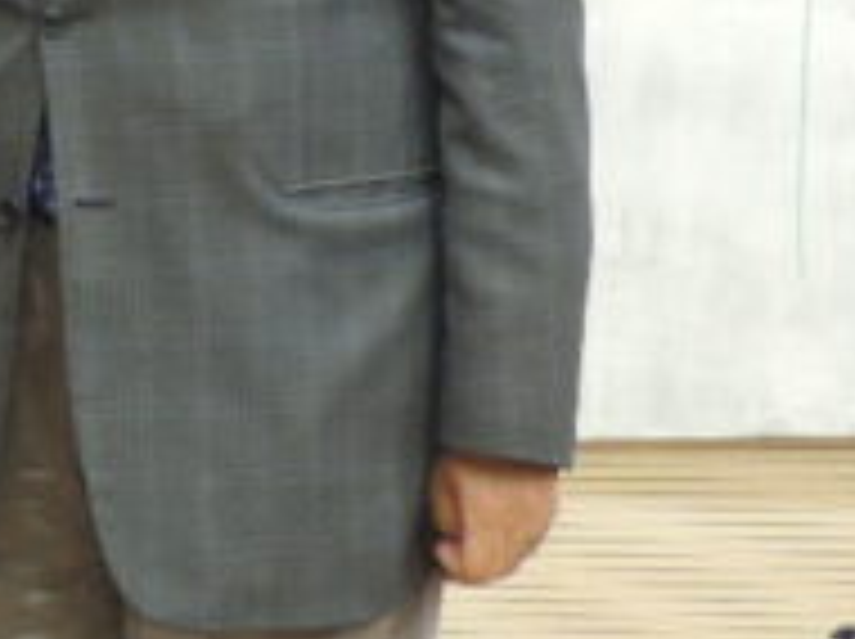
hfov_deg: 8.8
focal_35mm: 216
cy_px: 171
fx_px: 5328
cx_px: -747
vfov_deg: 6.9
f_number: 3.3
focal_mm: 7.1
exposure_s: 1/15
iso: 400
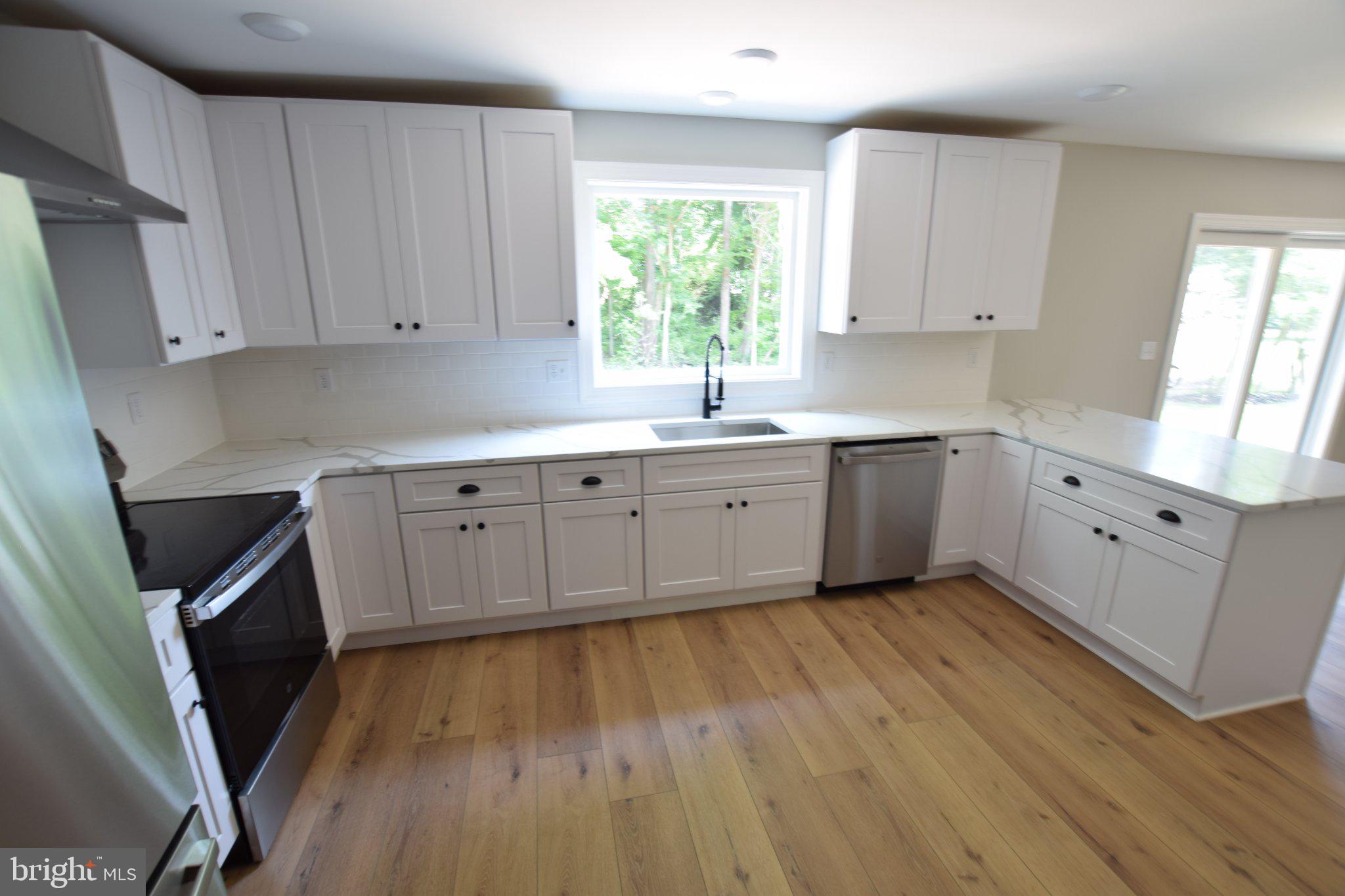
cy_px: 448
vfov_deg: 77.3
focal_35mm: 15
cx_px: 672
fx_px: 560
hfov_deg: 100.4
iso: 100
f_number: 5
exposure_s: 1/6
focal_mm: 10
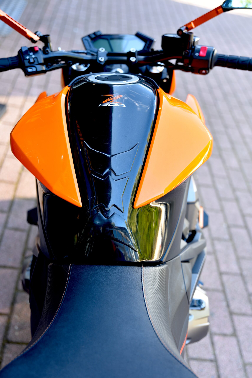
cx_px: 126
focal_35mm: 42
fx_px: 441
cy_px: 189
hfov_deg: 31.9
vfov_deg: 46.4
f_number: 2.8
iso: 100
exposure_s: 1/40
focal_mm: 42
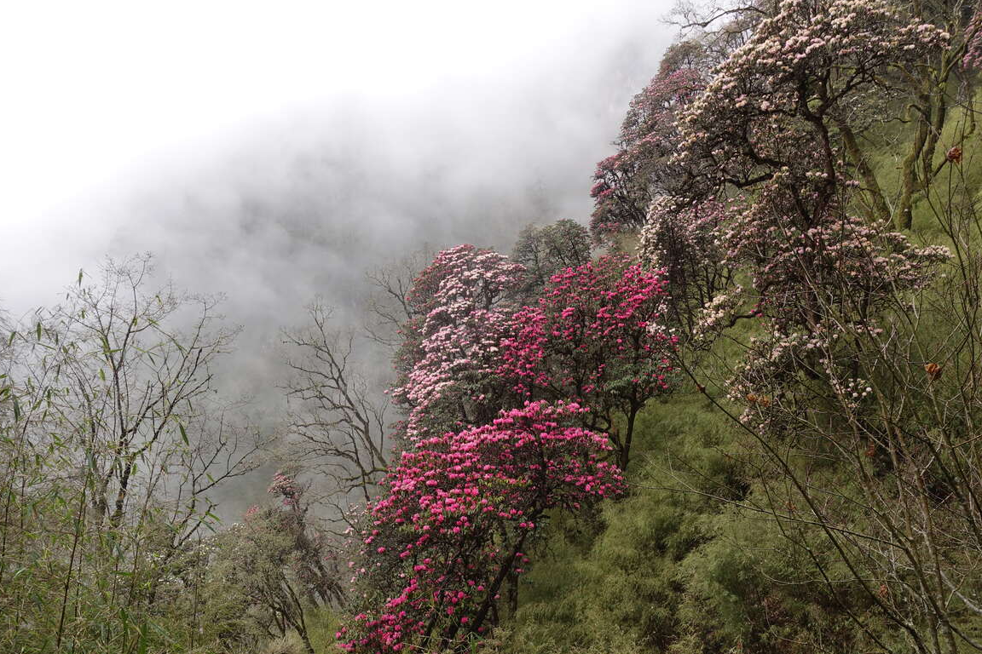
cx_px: 471
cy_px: 332
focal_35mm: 25
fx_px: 682
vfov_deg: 51.3
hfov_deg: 71.5
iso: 125
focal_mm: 8.8
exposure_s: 1/80
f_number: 4.5
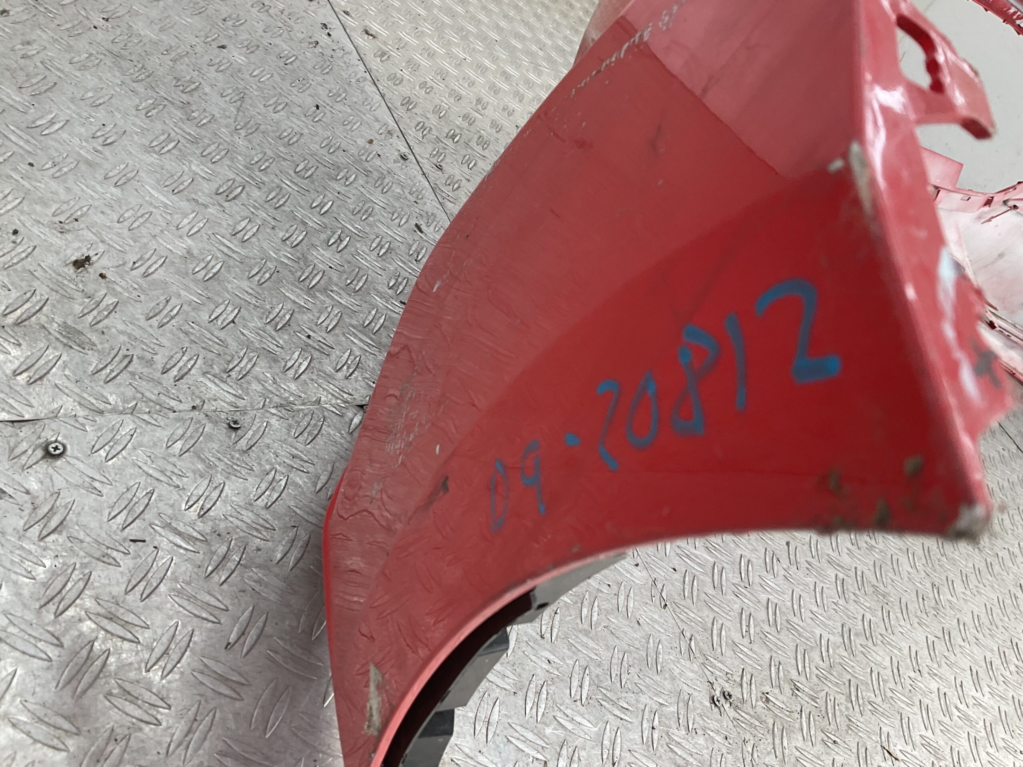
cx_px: 512
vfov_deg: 48.2
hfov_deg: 61.7
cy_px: 384
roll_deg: -41.7
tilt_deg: -36.5
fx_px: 857
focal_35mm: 29
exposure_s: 1/100
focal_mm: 3
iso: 20
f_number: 1.8
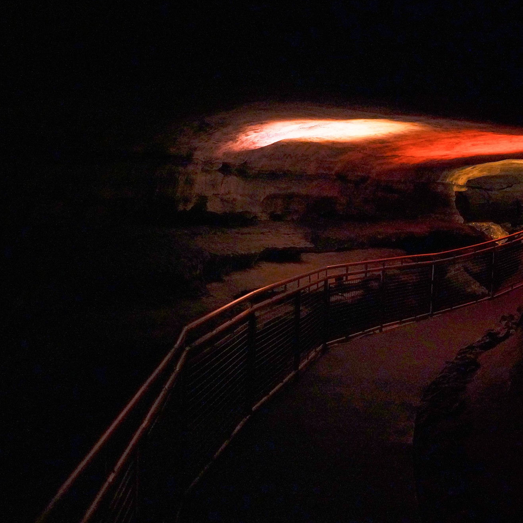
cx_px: 371
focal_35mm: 36
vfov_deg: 46.0
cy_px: 262
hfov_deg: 45.0
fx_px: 615
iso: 12800
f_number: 4.5
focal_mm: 28
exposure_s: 1/80
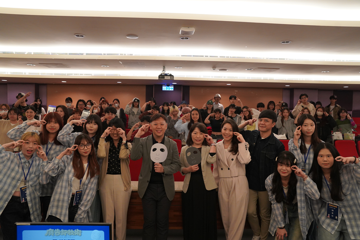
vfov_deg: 53.2
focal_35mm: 24
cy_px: 120
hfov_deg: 73.7
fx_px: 240
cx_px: 180
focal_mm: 24
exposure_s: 1/160
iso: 3200
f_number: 4
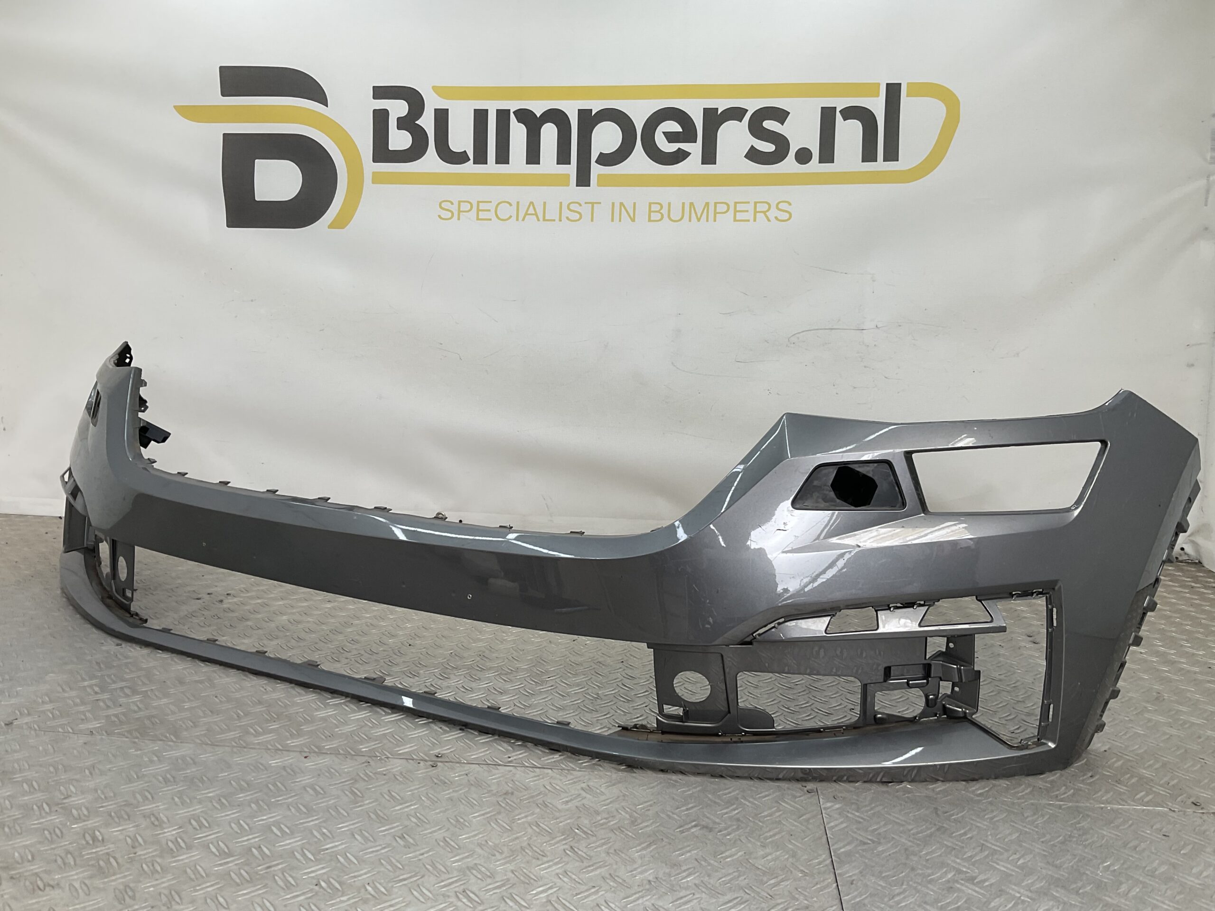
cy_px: 456
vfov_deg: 48.2
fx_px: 1018
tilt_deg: -8.1
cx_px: 608
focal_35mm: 29
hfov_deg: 61.7
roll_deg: -1.5
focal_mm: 3
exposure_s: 1/177
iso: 16
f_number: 1.8
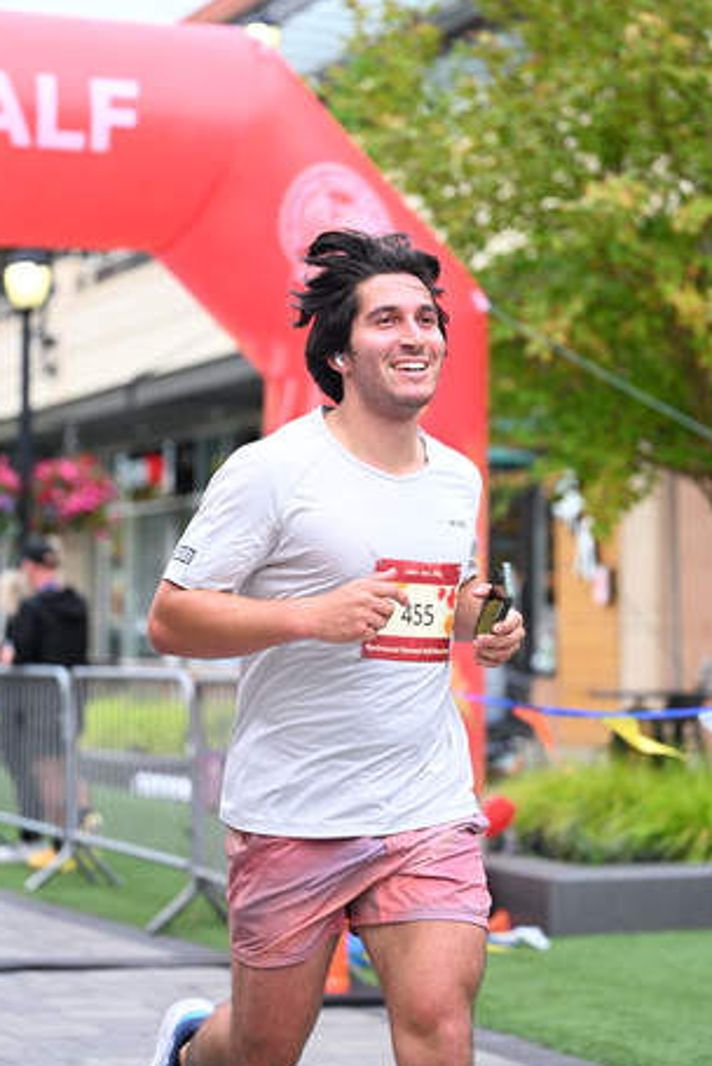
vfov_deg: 21.9
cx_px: 360
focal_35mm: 93
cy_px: 469
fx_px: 2755
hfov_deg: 14.7
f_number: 2.8
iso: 1000
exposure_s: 1/1600
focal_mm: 77
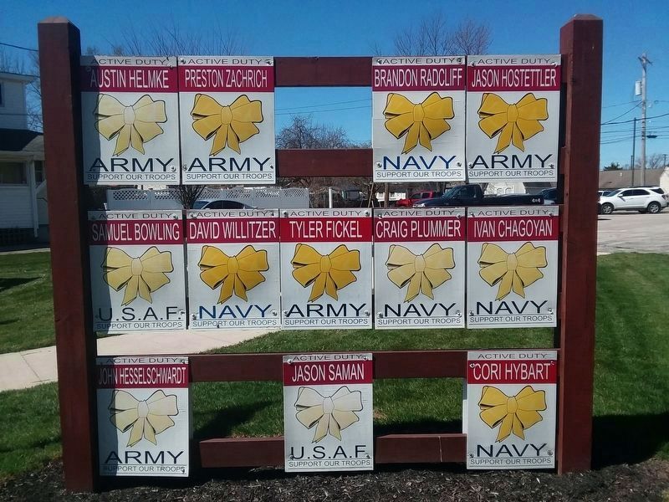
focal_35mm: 29
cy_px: 251
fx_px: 560
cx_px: 334
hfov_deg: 61.7
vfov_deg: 48.2
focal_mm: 2.47
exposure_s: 1/2127
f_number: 1.9
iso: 40
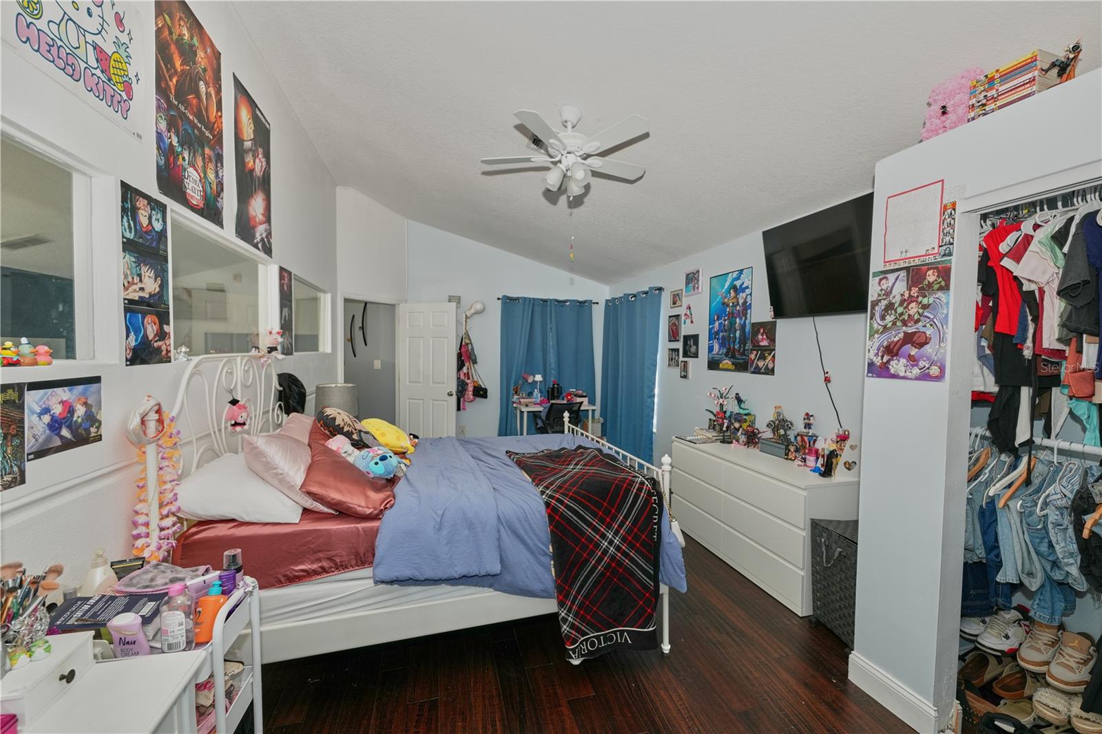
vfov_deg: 81.2
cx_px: 551
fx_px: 428
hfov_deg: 104.3
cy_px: 367
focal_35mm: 14
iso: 400
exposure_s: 1/200
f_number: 4
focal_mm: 14
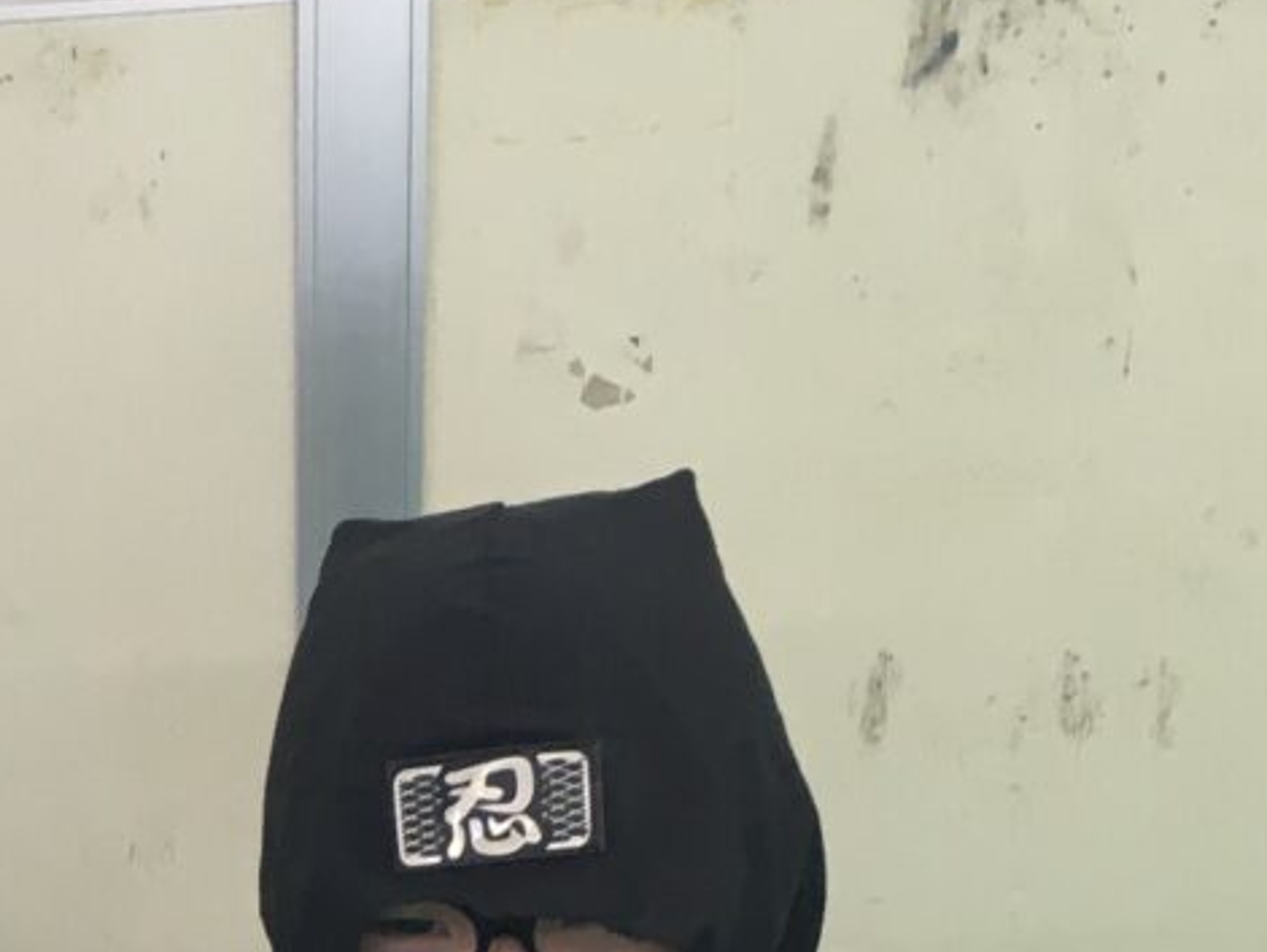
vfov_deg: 12.6
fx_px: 4065
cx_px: -321
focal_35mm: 111
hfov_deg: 16.8
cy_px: 1481
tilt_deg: -24.9
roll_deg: +4.4
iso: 64
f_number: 2.2
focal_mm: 4.15
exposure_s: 1/33
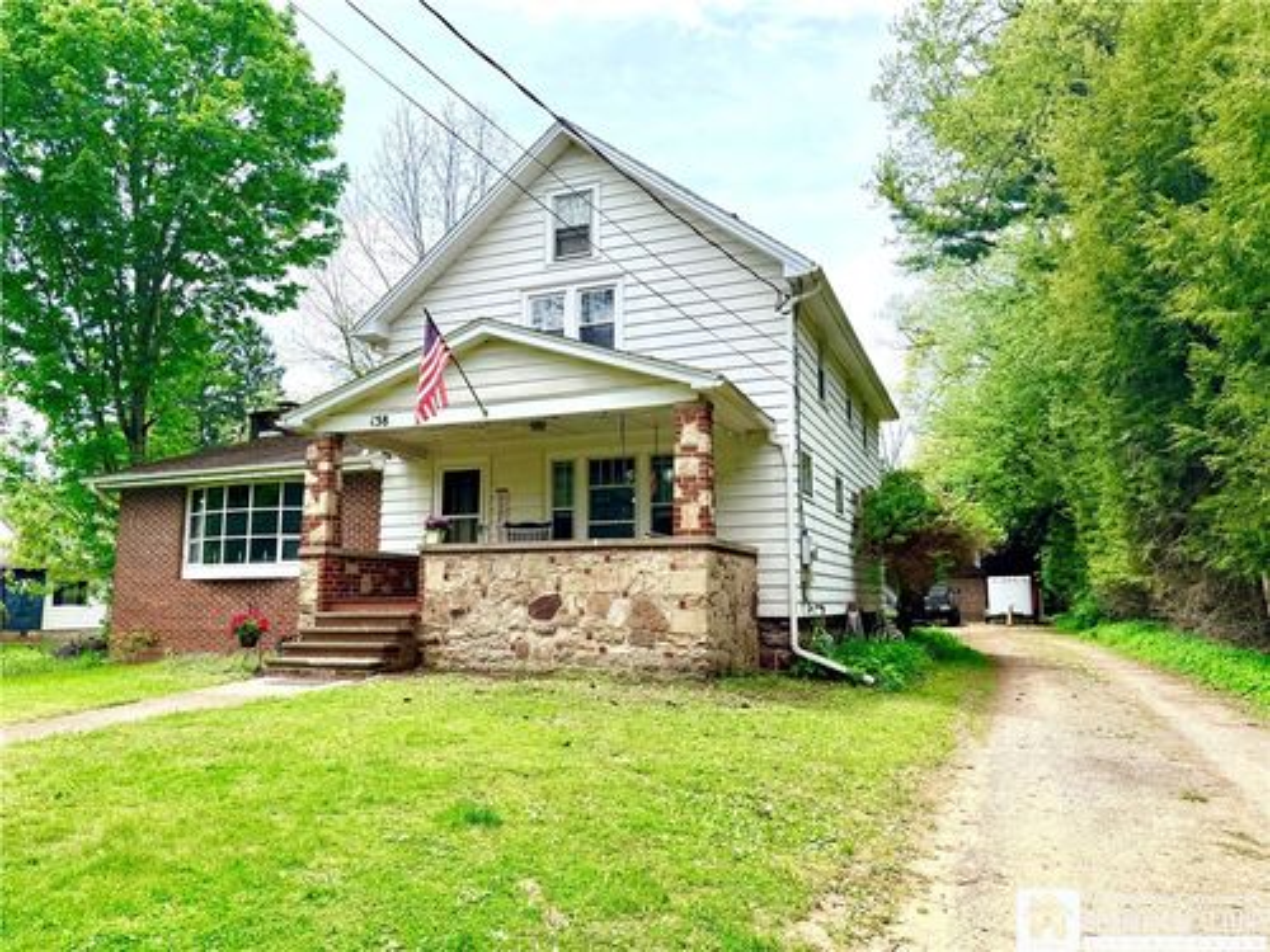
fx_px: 881
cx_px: 635
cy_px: 476
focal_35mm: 24
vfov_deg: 56.8
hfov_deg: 71.6
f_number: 1.78
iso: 100
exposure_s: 1/3759
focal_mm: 6.76
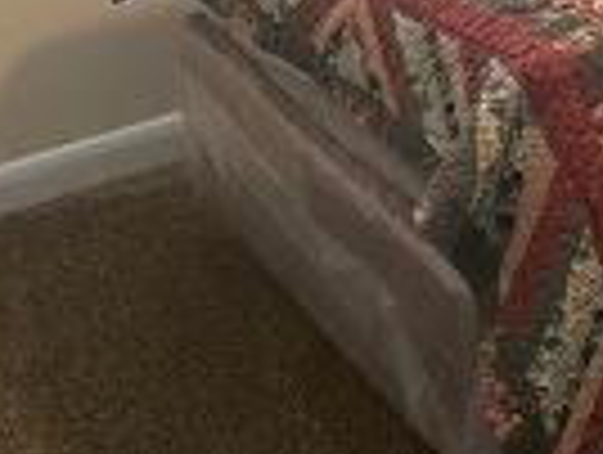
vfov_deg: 14.8
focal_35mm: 93
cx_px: 765
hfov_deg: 19.5
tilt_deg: -15.3
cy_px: -234
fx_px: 1623
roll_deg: +1.2
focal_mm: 4.25
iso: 200
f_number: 1.8
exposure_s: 1/60
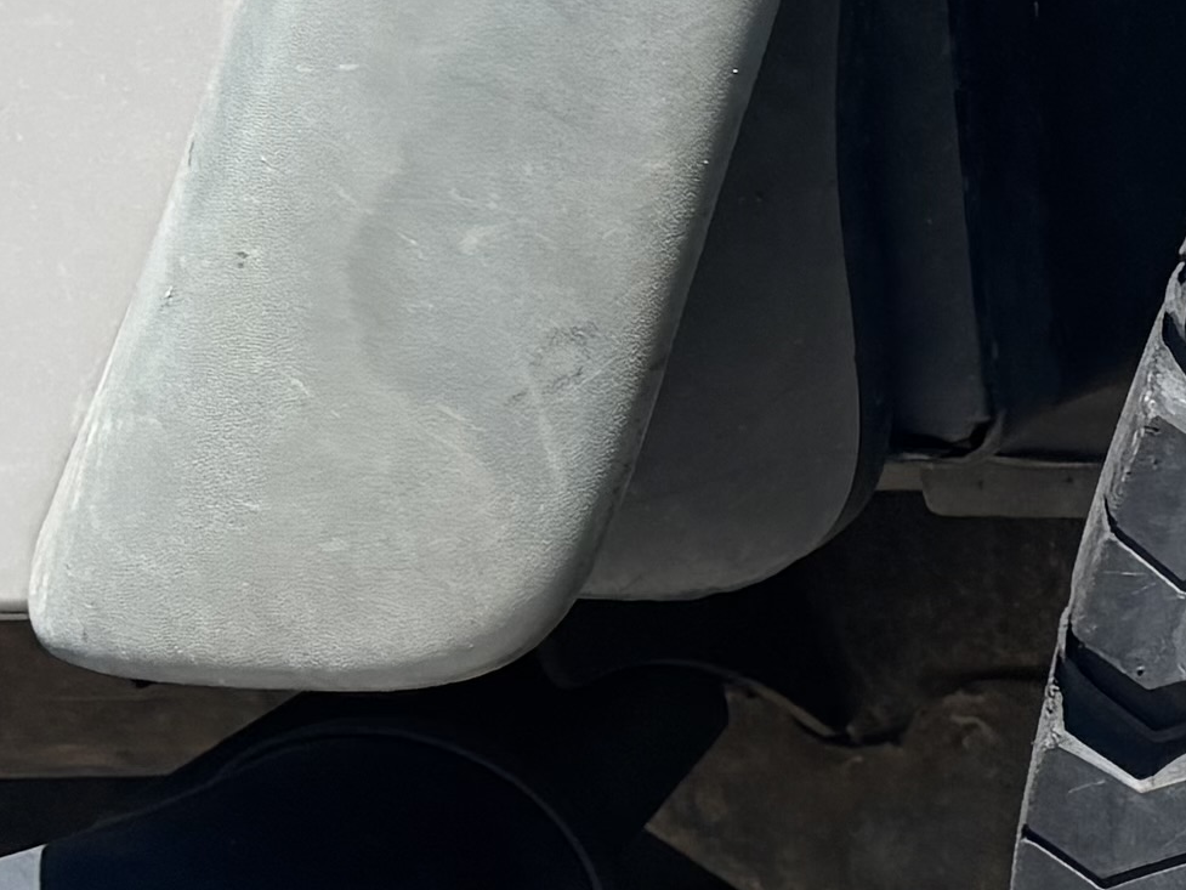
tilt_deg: -15.6
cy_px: 878
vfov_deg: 9.7
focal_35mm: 152
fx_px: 5208
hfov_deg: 10.1
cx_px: 3380
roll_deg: -0.9
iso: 50
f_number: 1.6
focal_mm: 5.96
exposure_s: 1/1912
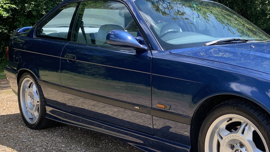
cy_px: 92
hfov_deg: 37.7
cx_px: 217
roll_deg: +1.5
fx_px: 379
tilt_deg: -5.8
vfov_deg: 22.6
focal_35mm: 53
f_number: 1.8
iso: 25
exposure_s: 1/759
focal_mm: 4.25
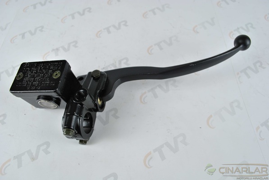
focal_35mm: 27
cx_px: 134
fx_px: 202
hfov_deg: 67.3
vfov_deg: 48.1
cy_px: 90
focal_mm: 18
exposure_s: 1/20
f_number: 6.3
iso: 200
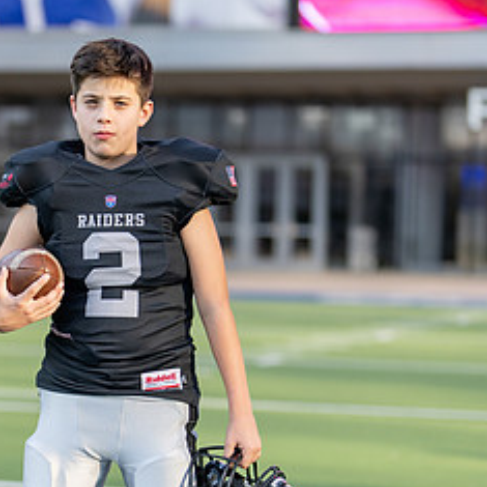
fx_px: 2212
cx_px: 112
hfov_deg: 12.5
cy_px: 369
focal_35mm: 139
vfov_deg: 12.5
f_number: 1.2
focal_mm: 50
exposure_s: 1/3200
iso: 100
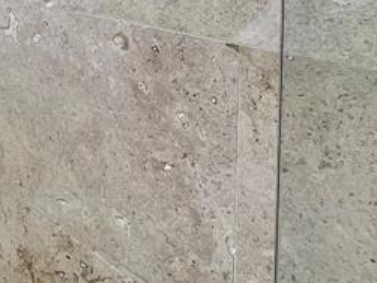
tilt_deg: -1.7
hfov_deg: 19.4
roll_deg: -0.1
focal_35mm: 53
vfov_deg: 25.0
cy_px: -51
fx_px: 577
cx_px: -379
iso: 32
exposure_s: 1/129
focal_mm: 1.57
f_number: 1.8
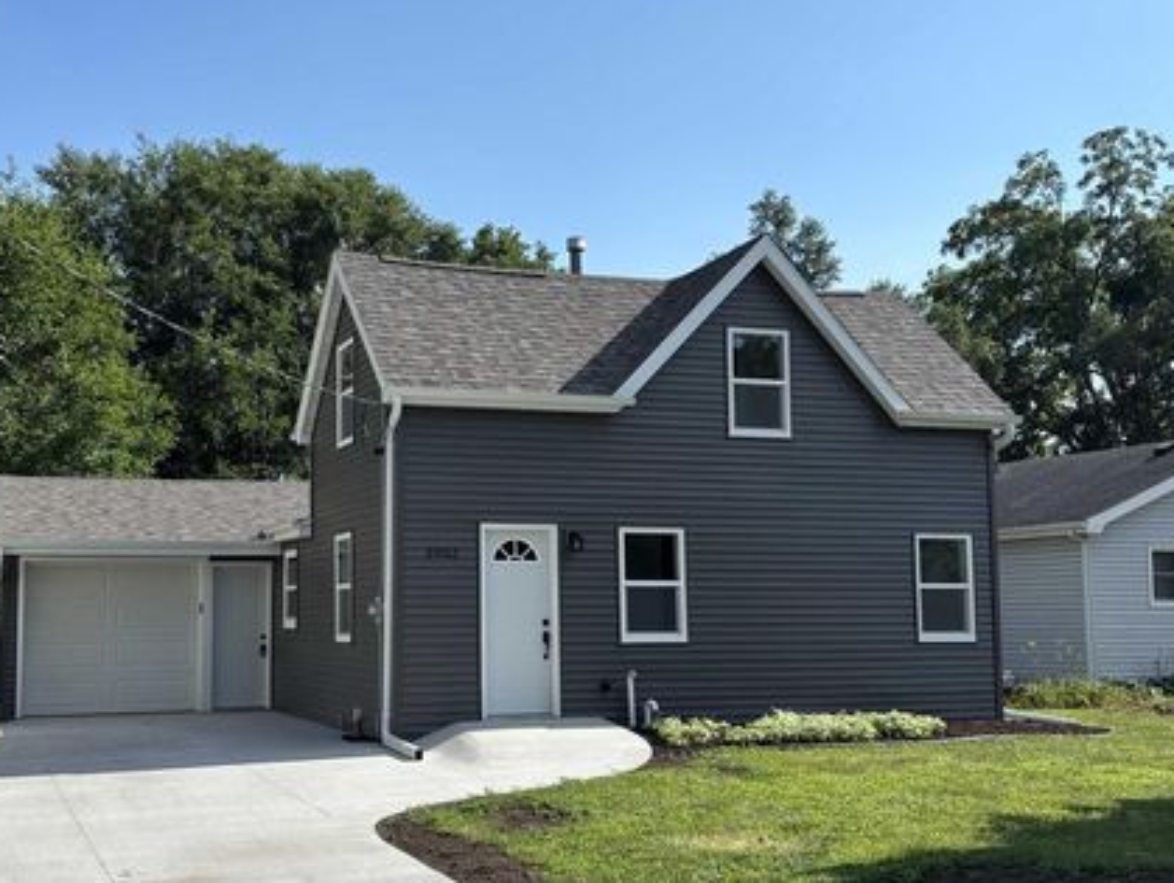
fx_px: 1052
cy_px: 427
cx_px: 482
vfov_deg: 45.5
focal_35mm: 31
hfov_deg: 57.9
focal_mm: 5.96
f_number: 1.6
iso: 50
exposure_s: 1/3534
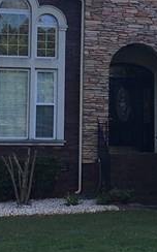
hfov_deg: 10.0
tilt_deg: +9.6
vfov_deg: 16.0
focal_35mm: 129
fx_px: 885
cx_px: 185
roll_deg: -0.4
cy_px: 32
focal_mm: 4.15
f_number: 2.2
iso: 25
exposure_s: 1/323
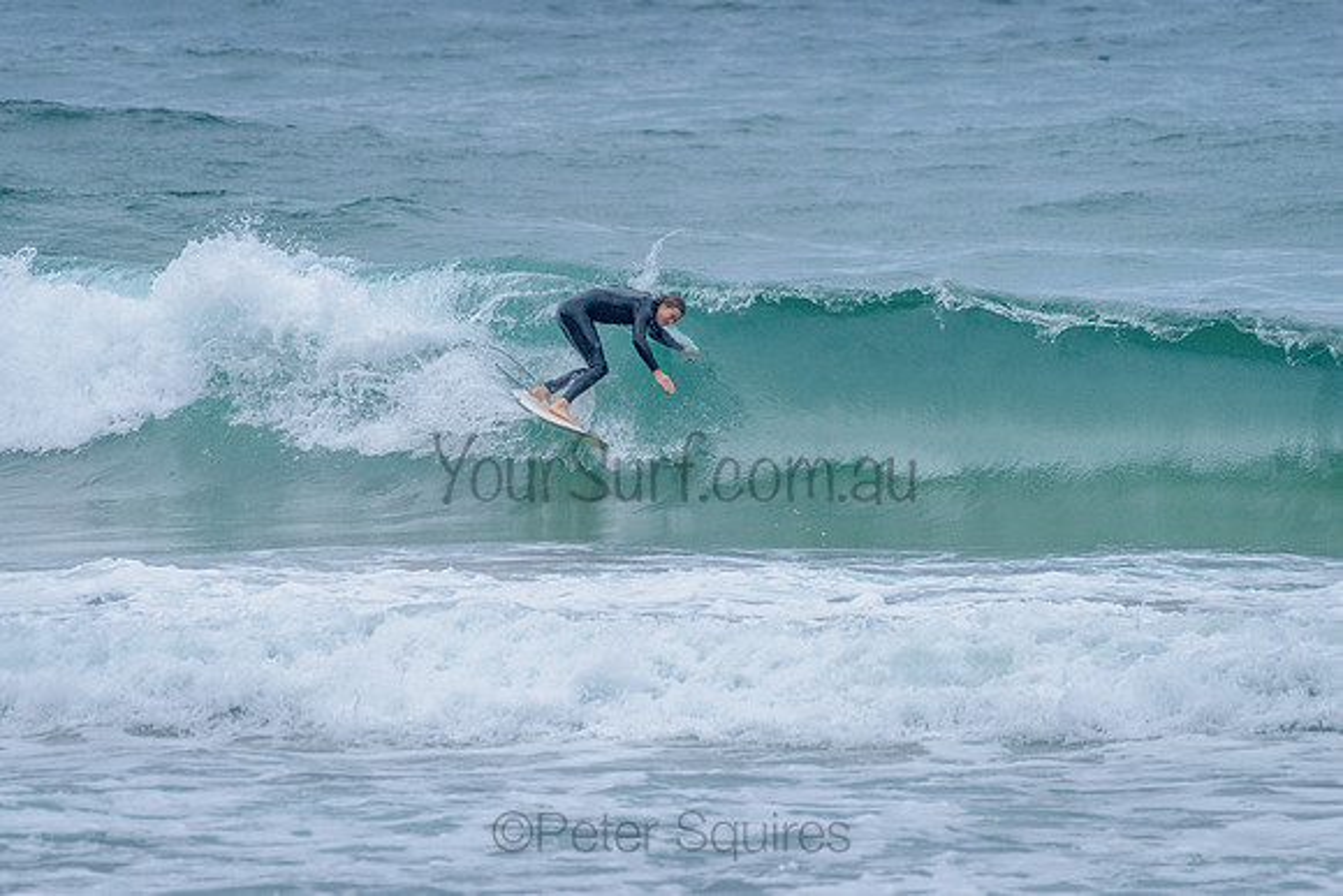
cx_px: 673
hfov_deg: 3.4
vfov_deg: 2.2
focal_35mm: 613
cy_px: 348
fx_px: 22864
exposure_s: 1/2000
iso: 1800
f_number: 5.6
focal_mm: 500
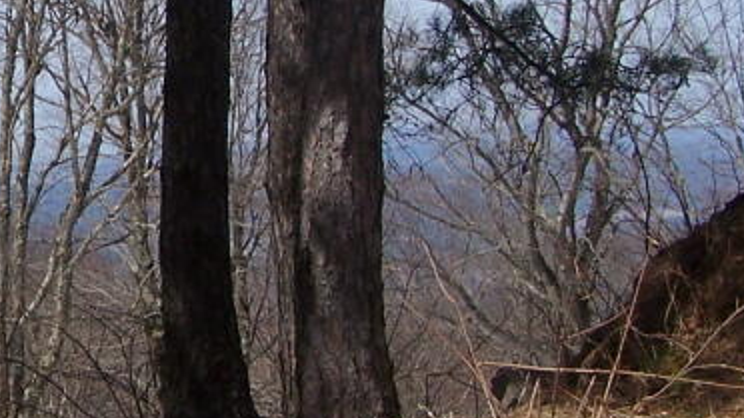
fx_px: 2248
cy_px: 78
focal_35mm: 114
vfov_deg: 10.6
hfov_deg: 18.0
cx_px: -96
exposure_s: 1/1000
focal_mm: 6.3
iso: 80
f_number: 4
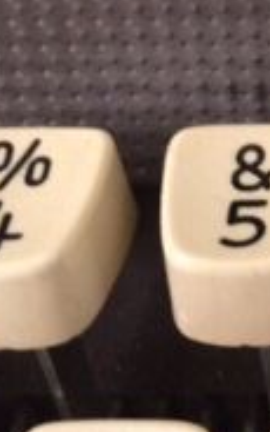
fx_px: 1260
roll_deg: -0.9
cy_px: -99
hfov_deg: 11.2
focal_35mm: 107
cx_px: 531
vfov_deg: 18.4
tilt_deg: -39.8
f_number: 2.2
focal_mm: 4.15
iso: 125
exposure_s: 1/33
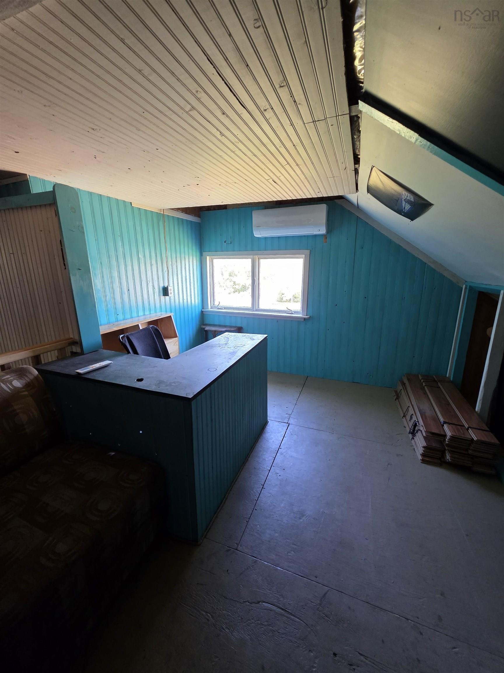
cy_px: 336
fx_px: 252
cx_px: 252
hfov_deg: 89.9
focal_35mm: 13
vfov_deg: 106.2
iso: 320
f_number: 1.9
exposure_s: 1/60
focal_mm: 2.2
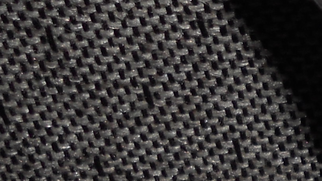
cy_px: 256
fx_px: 1460
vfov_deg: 7.0
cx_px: 621
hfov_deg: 11.5
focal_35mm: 171
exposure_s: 1/25
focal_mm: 5.8
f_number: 8.8
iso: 80
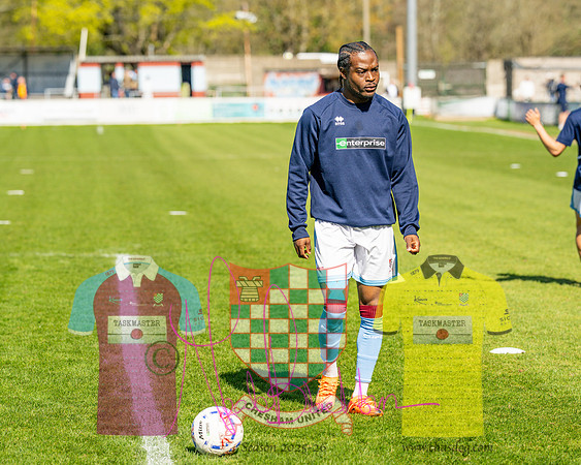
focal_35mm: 152
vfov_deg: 10.1
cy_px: 232
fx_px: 2615
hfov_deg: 12.7
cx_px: 297
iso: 200
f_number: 4
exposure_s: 1/3200
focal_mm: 135
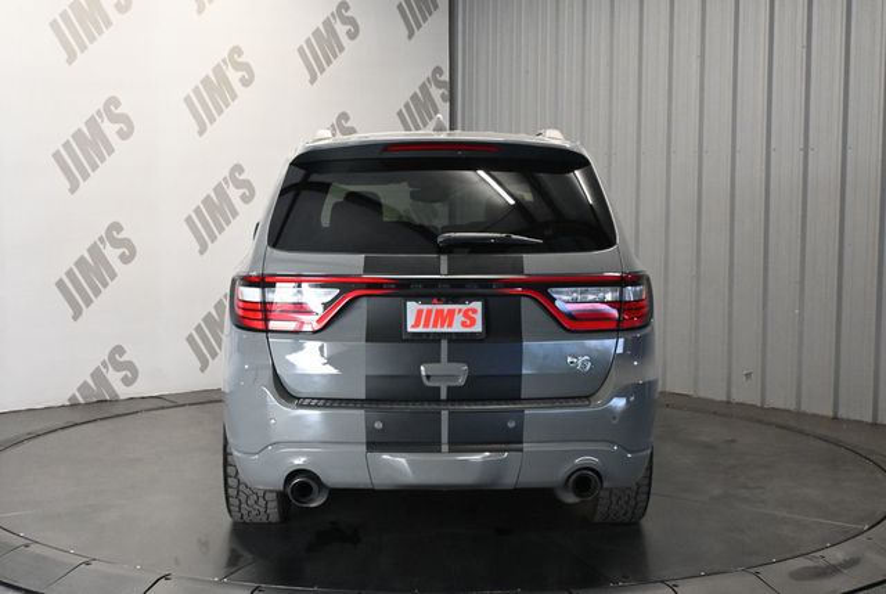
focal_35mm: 49
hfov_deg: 40.5
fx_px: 1202
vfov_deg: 27.8
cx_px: 443
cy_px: 297
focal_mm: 32.5
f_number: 5
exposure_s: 1/80
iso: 3200
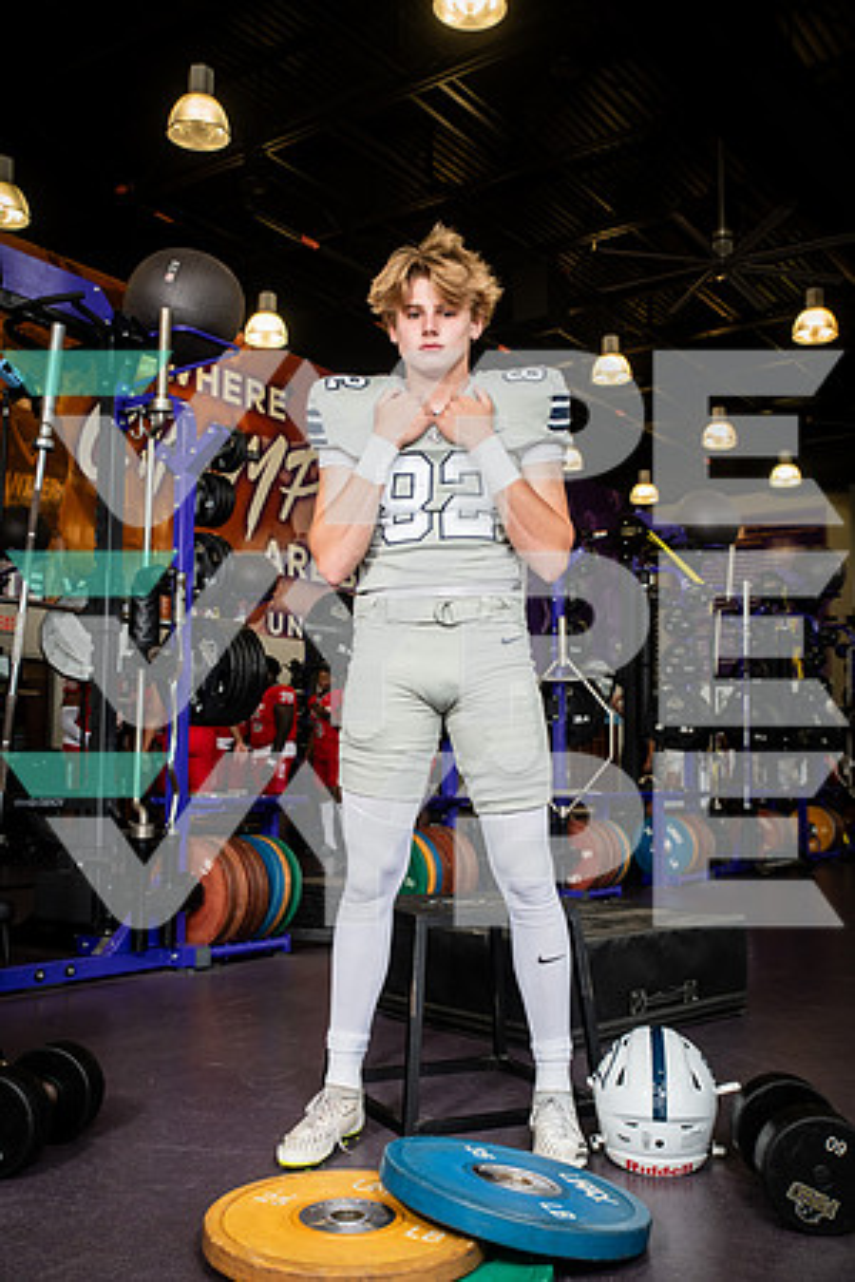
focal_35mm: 35
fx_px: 1247
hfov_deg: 37.9
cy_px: 641
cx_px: 428
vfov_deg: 54.4
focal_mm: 35
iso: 500
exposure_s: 1/250
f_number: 5.6
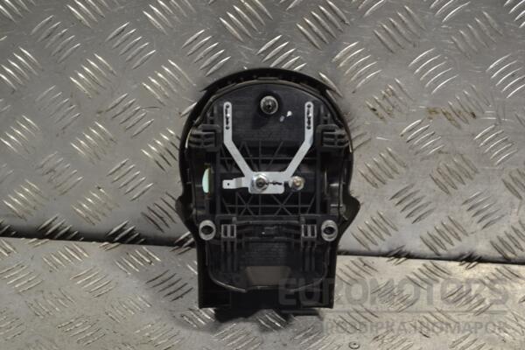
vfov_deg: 16.6
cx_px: 262
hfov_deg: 24.6
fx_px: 1203
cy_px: 175
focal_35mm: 82
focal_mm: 55
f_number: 5.6
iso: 200
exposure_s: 1/30
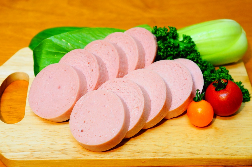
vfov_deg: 16.8
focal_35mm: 81
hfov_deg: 25.1
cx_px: 126
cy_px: 84
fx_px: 566
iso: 800
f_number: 5
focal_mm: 54
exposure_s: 1/100
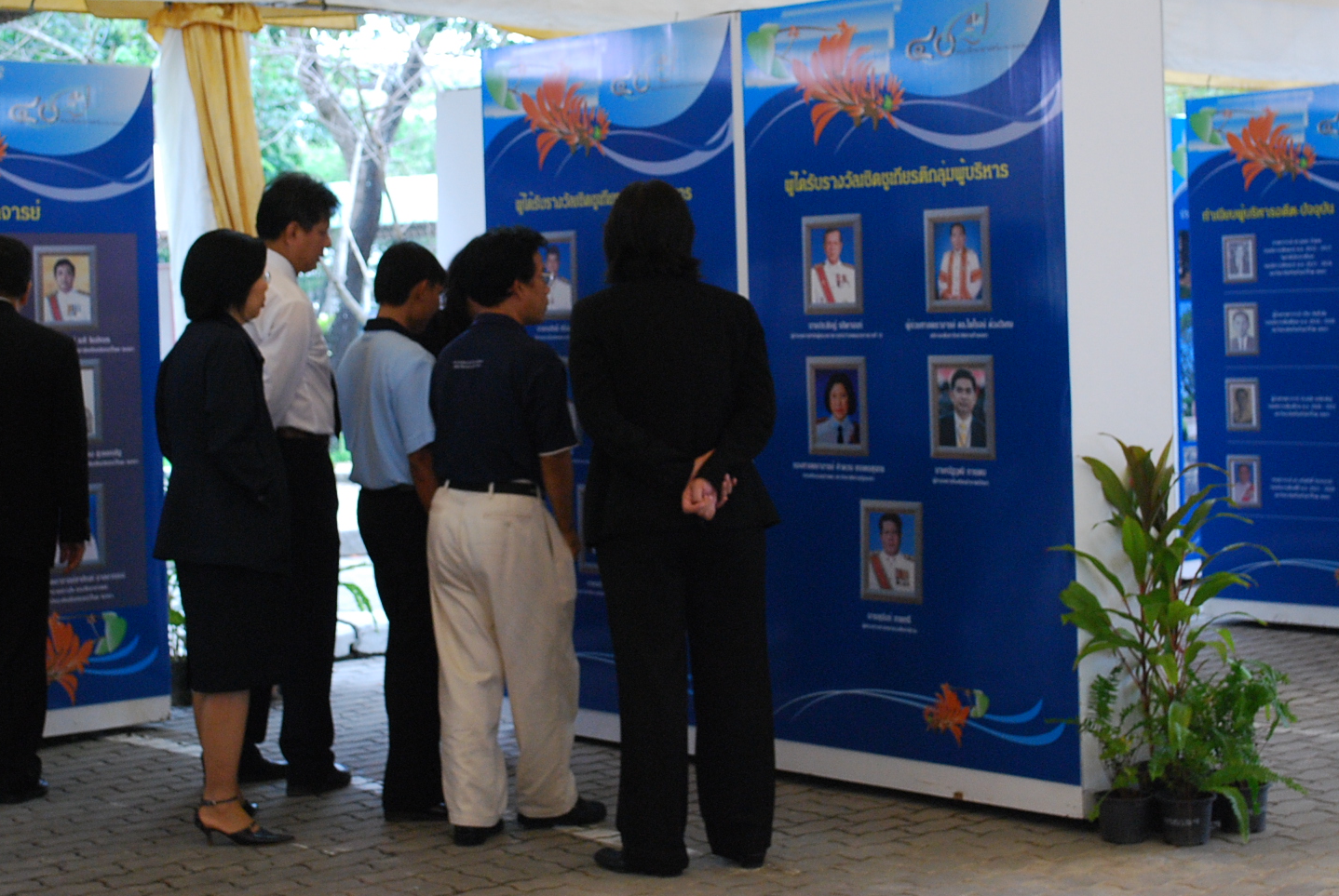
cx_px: 627
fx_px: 2632
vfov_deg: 19.3
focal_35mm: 71
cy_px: 314
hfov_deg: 28.5
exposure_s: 1/30
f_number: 5.3
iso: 800
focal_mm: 35
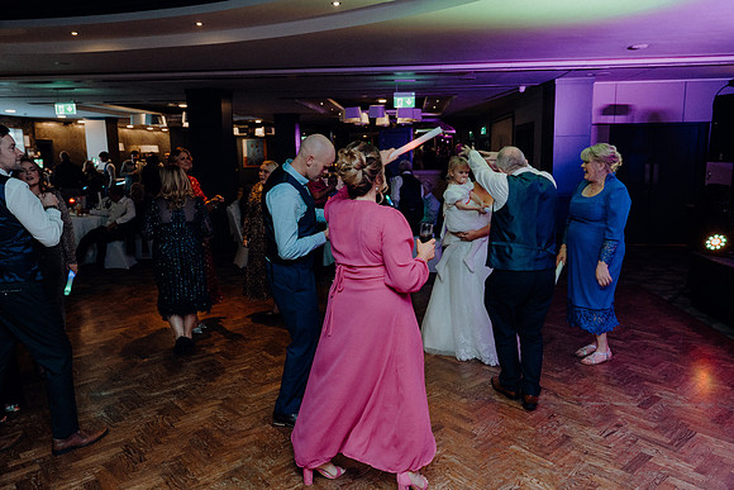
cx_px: 367
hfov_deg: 67.4
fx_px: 551
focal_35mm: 27
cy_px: 245
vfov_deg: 48.0
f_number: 3.5
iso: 2500
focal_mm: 27
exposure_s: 1/160
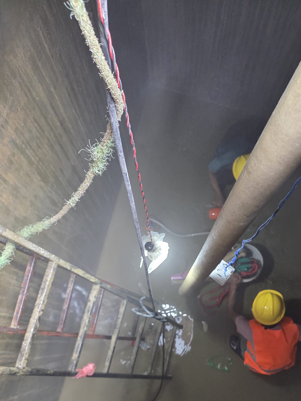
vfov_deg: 54.2
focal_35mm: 33
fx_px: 383
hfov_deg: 42.5
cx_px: 194
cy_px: 269
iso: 500
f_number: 1.7
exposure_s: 1/100
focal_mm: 6.3
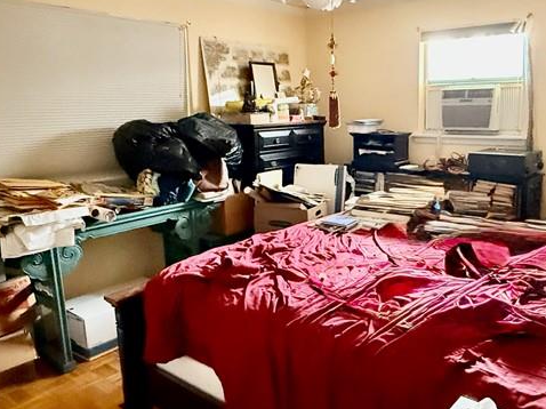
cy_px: 192
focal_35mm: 30
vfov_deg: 46.7
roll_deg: +1.4
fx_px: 473
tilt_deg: -9.0
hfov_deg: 59.4
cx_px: 335
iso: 1250
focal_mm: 2.22
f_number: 2.2
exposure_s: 1/40
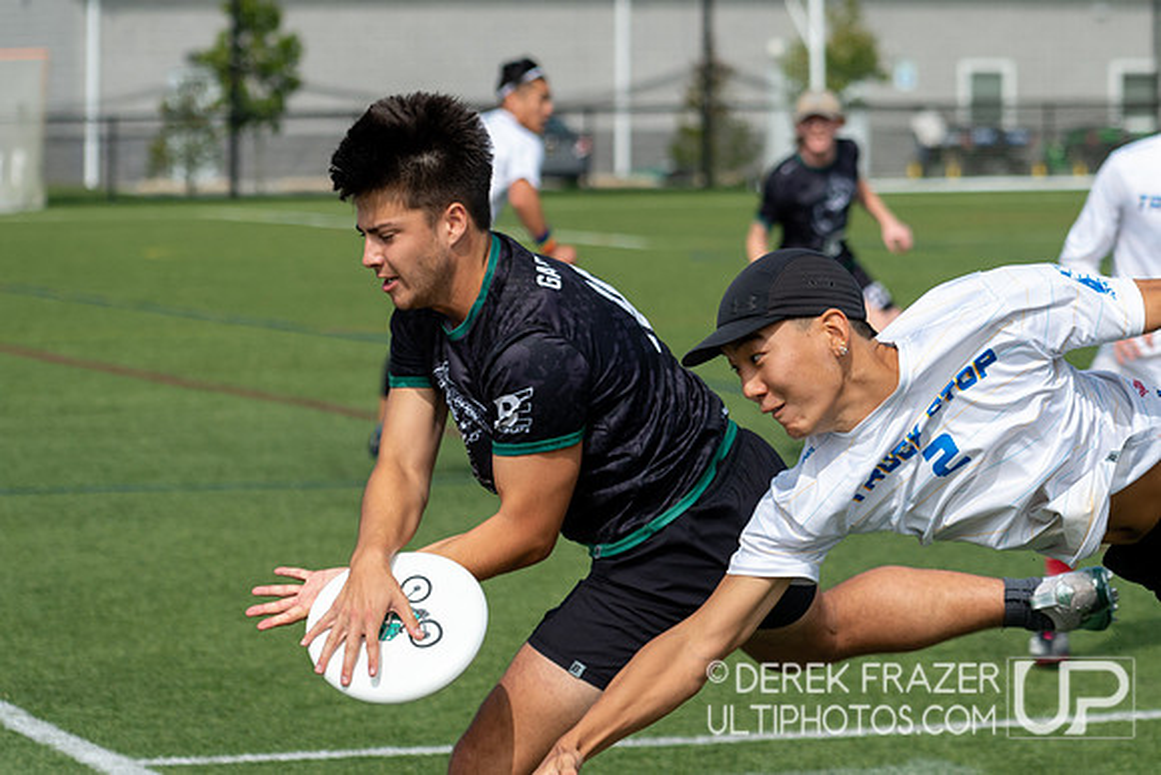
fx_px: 6028
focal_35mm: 187
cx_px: 736
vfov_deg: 7.4
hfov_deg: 11.0
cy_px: 287
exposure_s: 1/2500
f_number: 5.6
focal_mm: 140
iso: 450
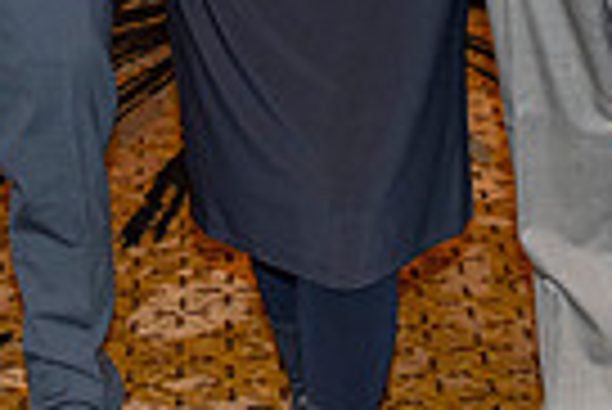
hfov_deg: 17.2
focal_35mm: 119
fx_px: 2025
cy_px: -336
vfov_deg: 10.8
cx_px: 256
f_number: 5.6
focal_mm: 28
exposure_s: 1/60
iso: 2000
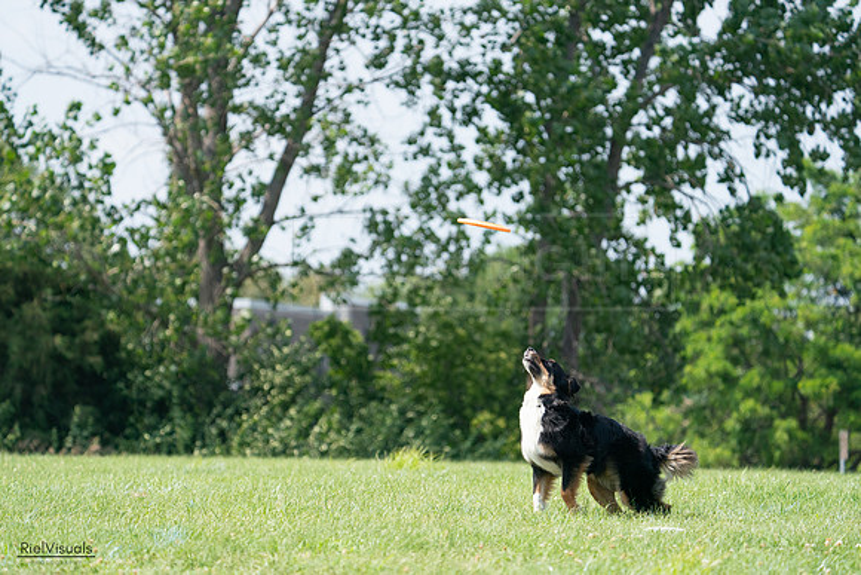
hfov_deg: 8.6
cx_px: 430
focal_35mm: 239
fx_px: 5717
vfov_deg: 5.8
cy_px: 288
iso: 1600
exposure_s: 1/4000
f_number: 5.6
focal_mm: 239
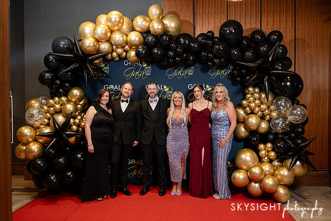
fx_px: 282
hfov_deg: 60.7
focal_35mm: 31
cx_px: 166
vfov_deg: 42.7
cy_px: 110
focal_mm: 30.5
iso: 1000
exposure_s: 1/200
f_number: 3.2
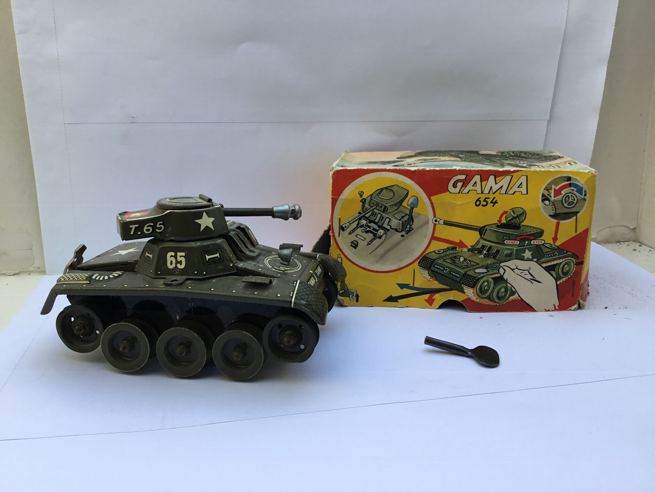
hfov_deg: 58.4
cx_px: 328
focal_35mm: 31
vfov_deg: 45.4
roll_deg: -0.7
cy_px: 246
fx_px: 587
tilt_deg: -16.1
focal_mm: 3.3
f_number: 2.4
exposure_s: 1/50
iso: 32
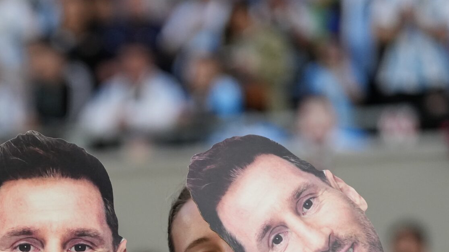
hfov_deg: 8.0
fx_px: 3179
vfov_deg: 4.5
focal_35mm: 267
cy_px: 313
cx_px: -19
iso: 1600
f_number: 2.8
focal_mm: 111
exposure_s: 1/1250
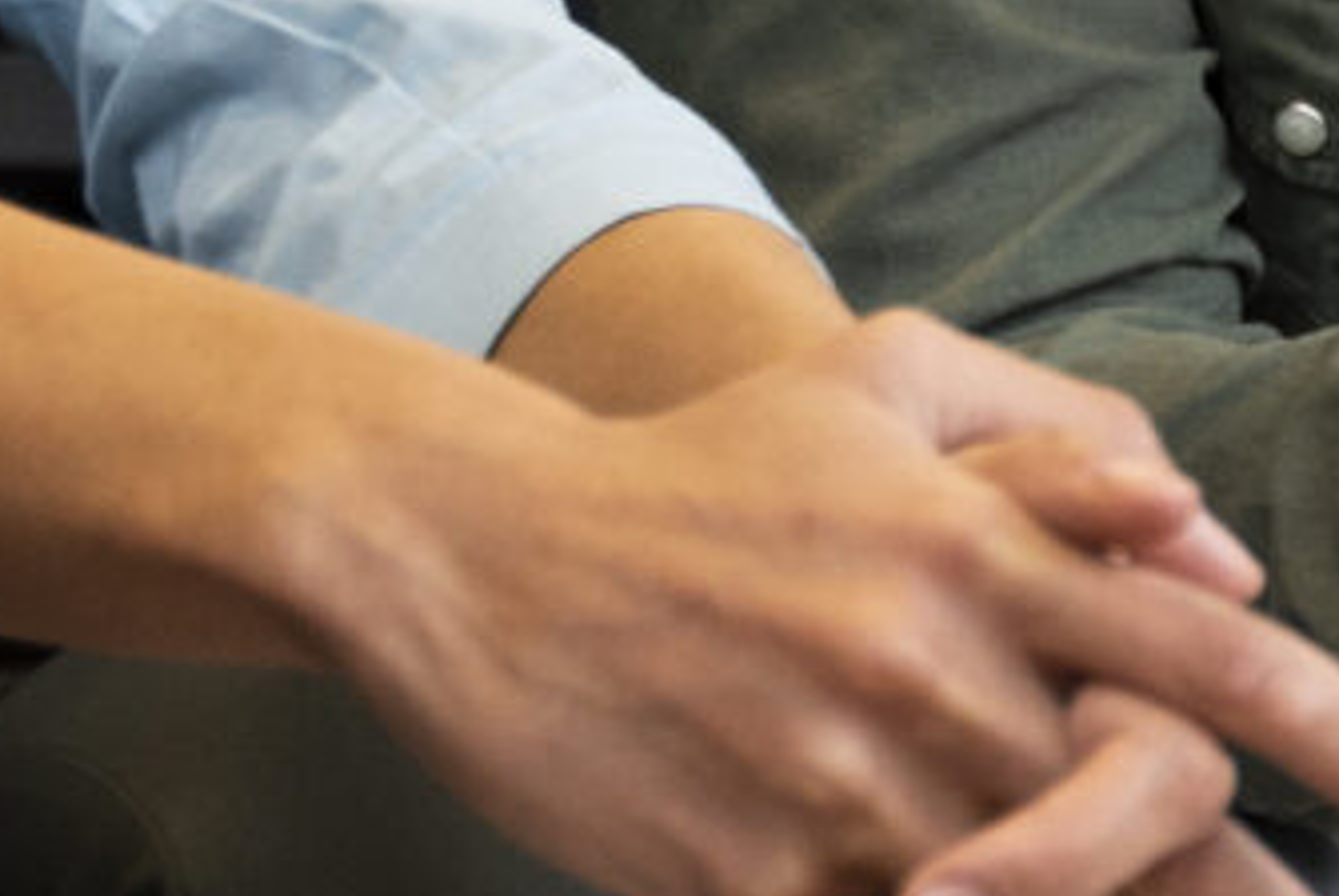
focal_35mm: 290
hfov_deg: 6.9
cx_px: 2402
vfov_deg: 4.7
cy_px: 722
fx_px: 10795
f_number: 2.8
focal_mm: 38
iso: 800
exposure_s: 1/125
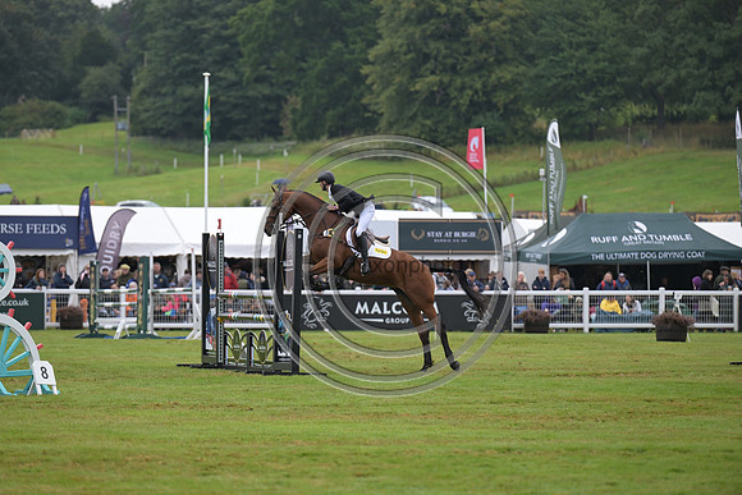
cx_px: 371
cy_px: 248
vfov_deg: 6.9
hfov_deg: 10.3
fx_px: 4123
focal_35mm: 200
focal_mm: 200
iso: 720
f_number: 4
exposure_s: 1/1250
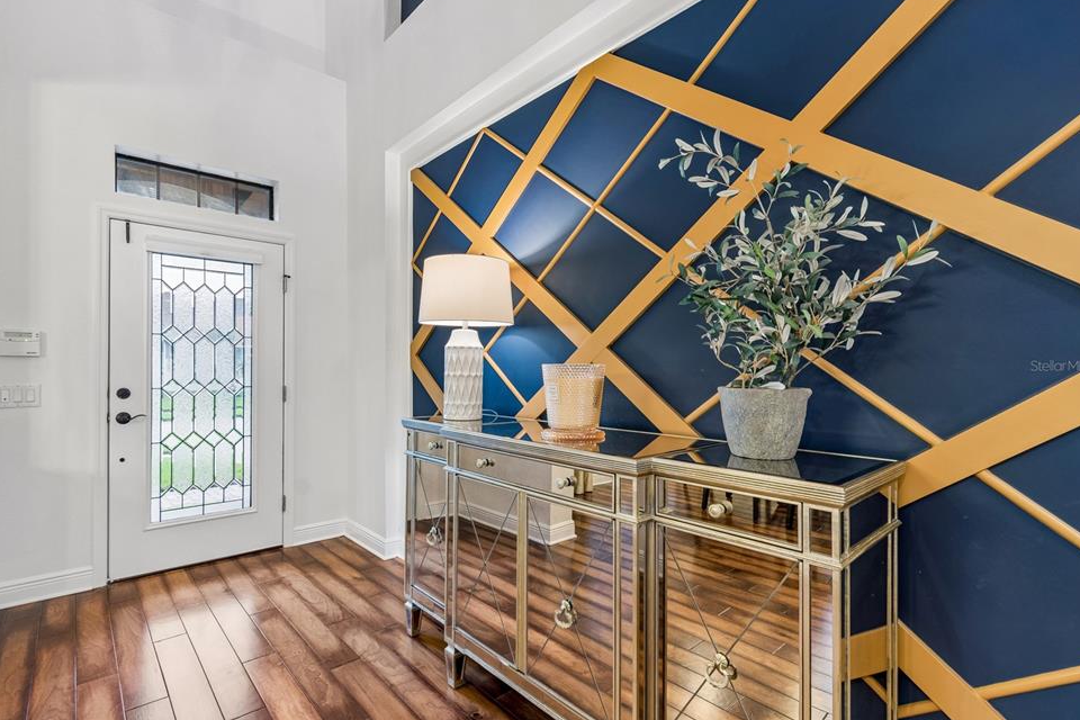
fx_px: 480
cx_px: 519
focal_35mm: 16
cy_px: 366
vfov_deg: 73.7
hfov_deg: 96.7
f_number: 7.1
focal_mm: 10
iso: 100
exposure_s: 1.6
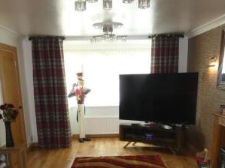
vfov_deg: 34.7
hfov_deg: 47.9
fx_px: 253
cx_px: 114
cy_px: 151
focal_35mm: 39
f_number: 2.8
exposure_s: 1/60
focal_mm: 3.6
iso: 320
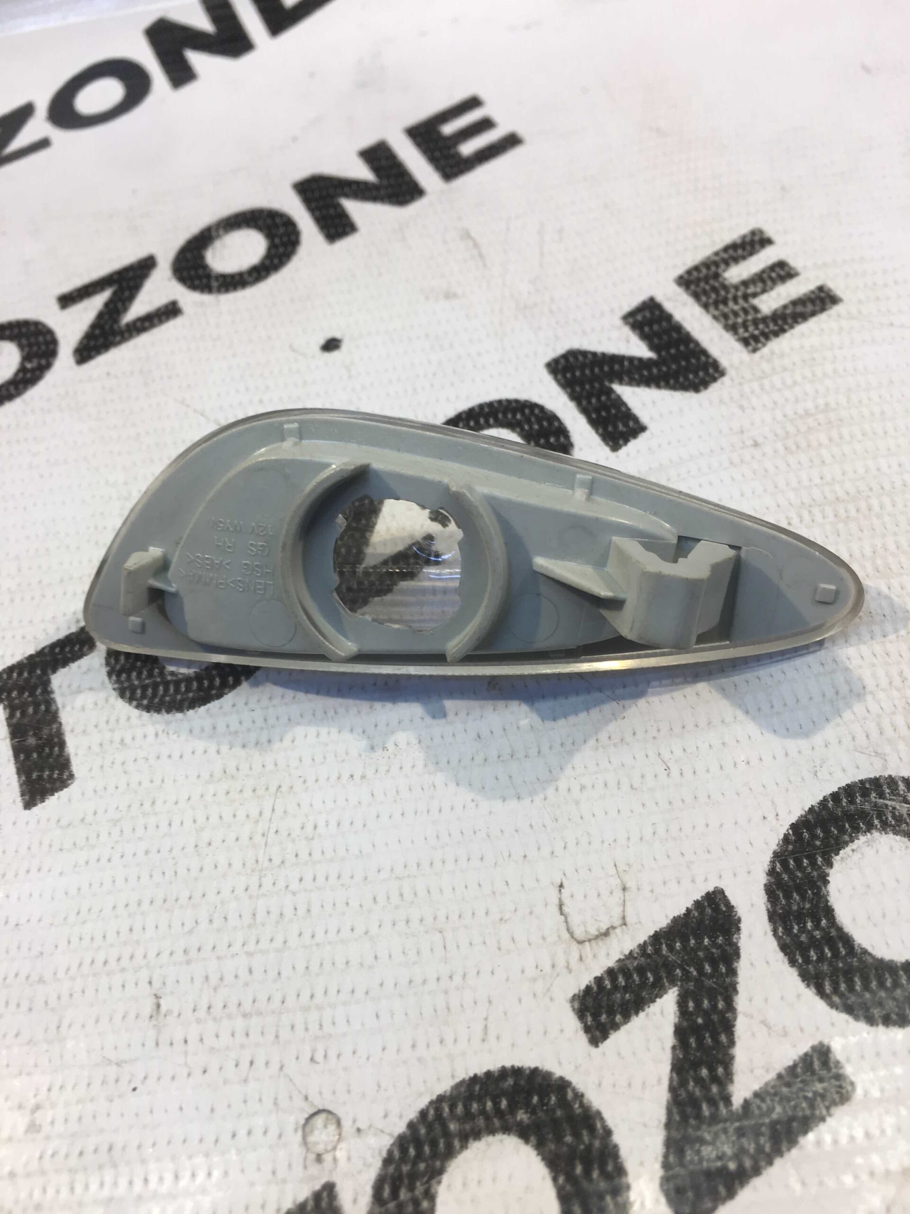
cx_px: 455
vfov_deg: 61.7
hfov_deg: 48.2
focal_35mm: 29
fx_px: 1016
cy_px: 607
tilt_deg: -49.1
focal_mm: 4.15
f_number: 2.2
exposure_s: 1/33
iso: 32
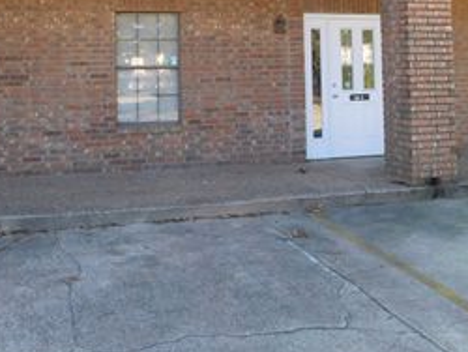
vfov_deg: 30.2
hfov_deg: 41.1
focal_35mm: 46
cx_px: 204
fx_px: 623
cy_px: 35
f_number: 3
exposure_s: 1/200
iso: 125
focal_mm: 4
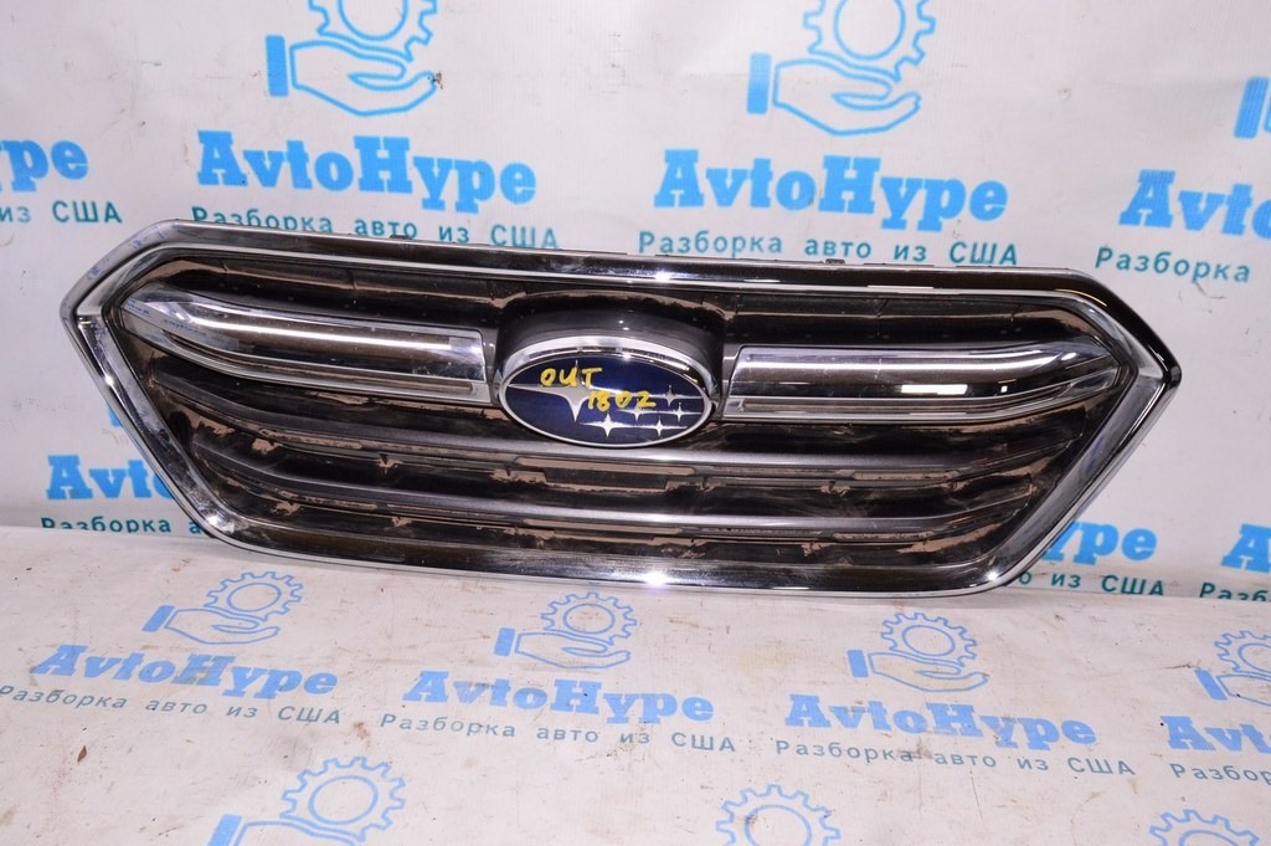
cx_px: 636
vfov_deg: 43.5
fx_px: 1058
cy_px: 423
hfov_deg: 62.0
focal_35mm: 30
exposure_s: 1/160
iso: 1600
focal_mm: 20
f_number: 8
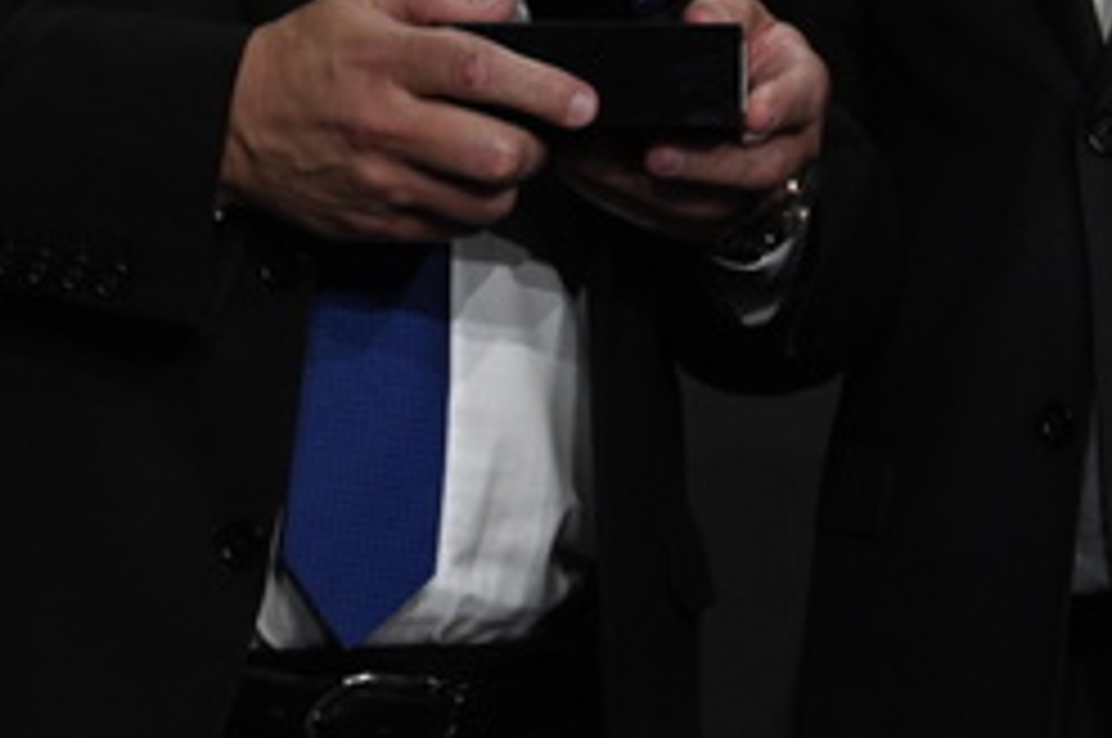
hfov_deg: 4.4
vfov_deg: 2.9
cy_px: -371
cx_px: 315
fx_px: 14499
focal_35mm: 470
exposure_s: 1/250
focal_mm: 145
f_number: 6.3
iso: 2000
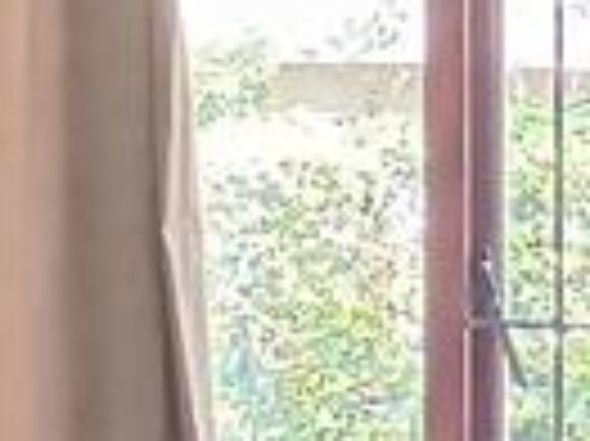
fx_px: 1771
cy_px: 72
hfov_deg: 18.8
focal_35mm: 104
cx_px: 410
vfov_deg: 14.1
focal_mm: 1.4
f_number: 2.2
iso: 200
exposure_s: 1/33.3
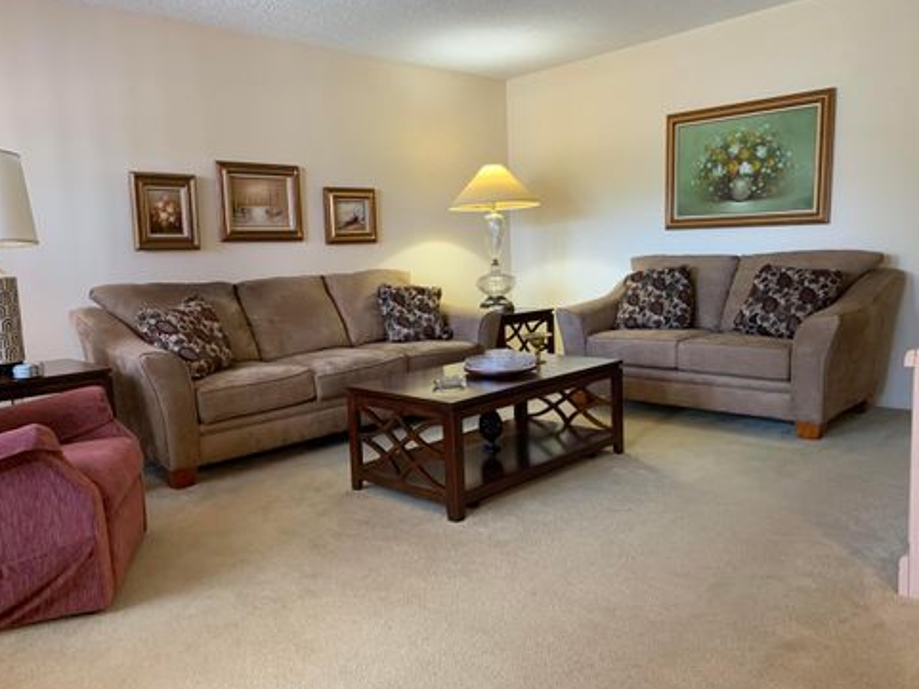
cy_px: 352
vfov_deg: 51.4
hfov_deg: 65.3
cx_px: 449
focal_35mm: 27
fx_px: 717
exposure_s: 1/60
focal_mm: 4.25
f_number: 1.8
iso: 160
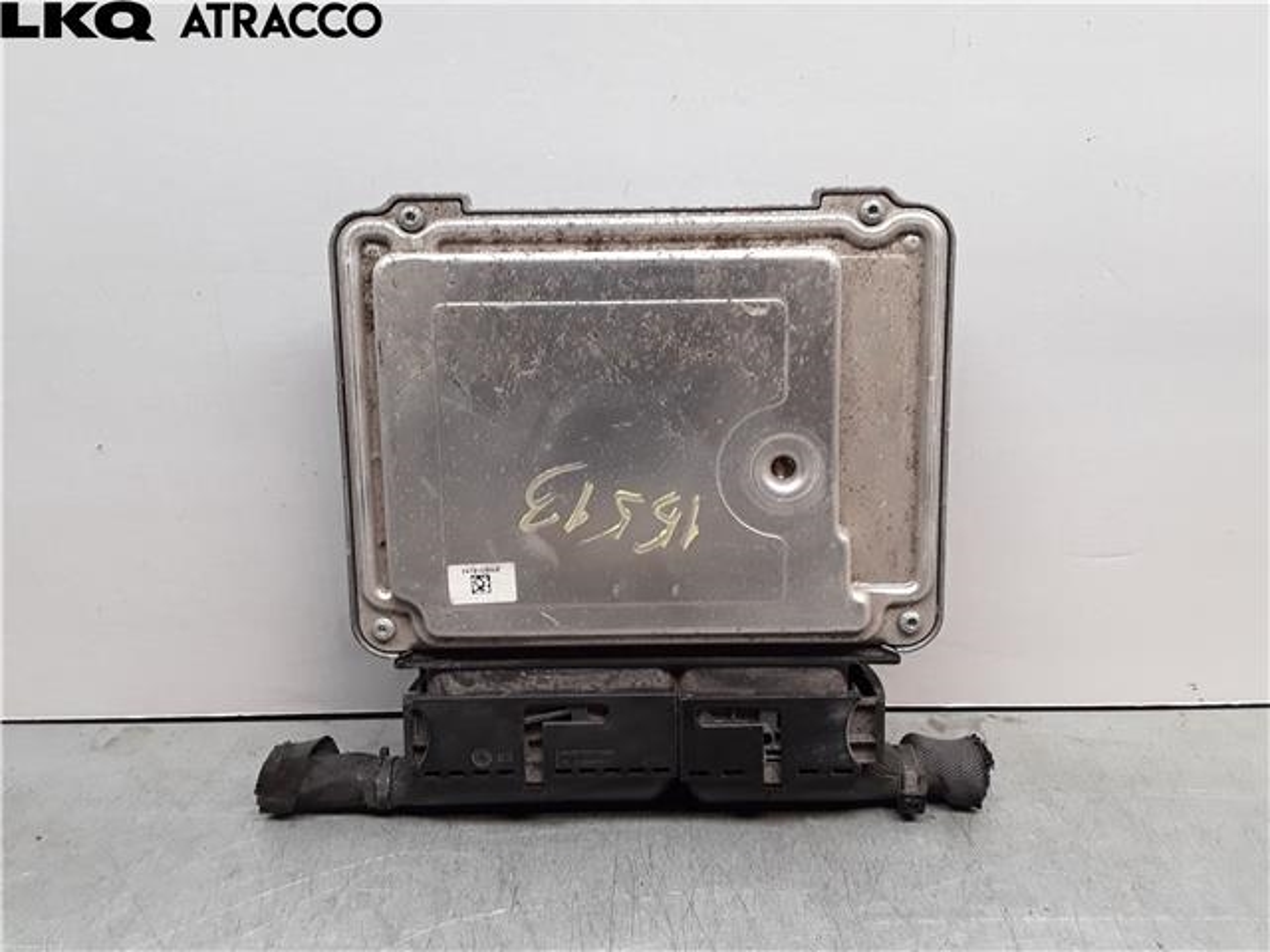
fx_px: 1027
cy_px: 476
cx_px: 635
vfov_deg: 49.7
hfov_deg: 63.4
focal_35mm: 28
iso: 50
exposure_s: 1/50
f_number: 1.9
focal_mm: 2.91
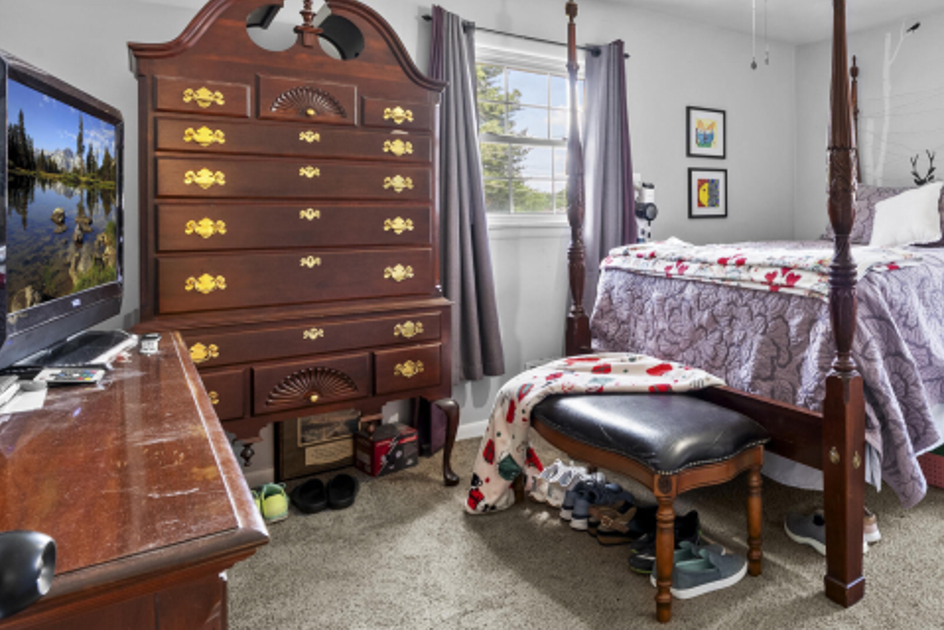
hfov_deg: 66.6
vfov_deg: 50.6
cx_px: 718
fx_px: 656
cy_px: 222
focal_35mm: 25
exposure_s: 2.5
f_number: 11
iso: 400
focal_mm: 16
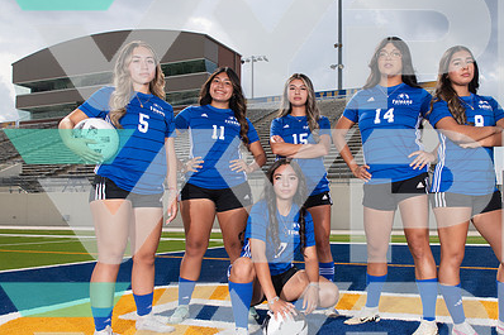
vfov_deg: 37.7
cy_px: 197
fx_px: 490
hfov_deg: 53.6
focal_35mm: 35
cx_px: 325
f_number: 7.1
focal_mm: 24
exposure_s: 1/500
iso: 100
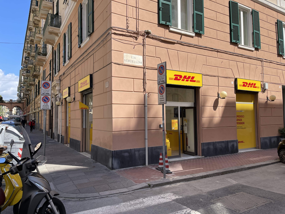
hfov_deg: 67.3
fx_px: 214
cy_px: 107
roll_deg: +0.2
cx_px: 142
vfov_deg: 53.1
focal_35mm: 26
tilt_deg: +2.4
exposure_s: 1/2857
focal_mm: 5.1
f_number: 1.6
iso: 32
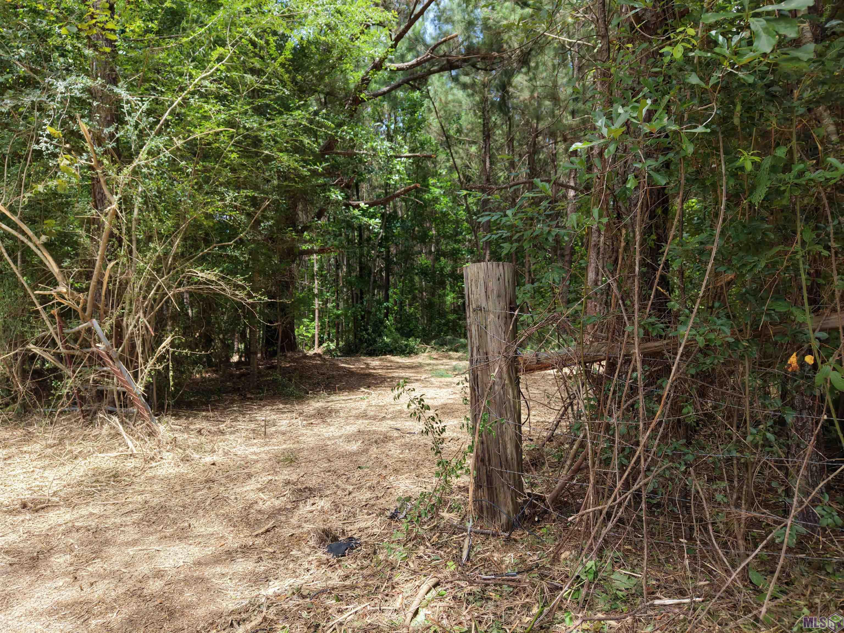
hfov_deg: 71.6
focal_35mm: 24
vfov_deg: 56.8
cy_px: 316
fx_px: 585
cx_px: 422
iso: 100
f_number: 1.8
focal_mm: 8.67
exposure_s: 1/400
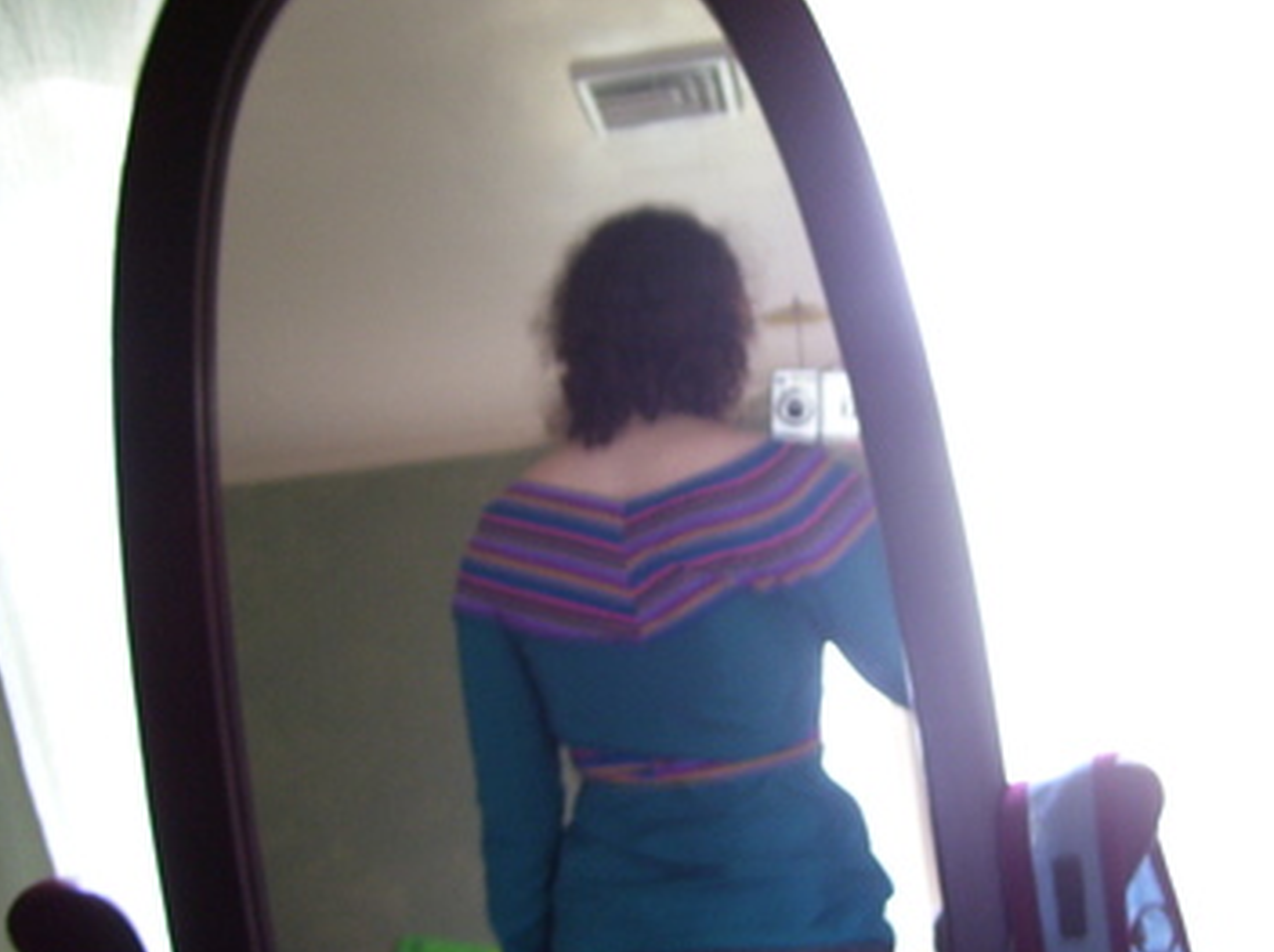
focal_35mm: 50
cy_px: 572
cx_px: 762
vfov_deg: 29.0
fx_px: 1838
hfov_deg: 38.1
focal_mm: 6
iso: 160
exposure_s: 1/10
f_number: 2.7
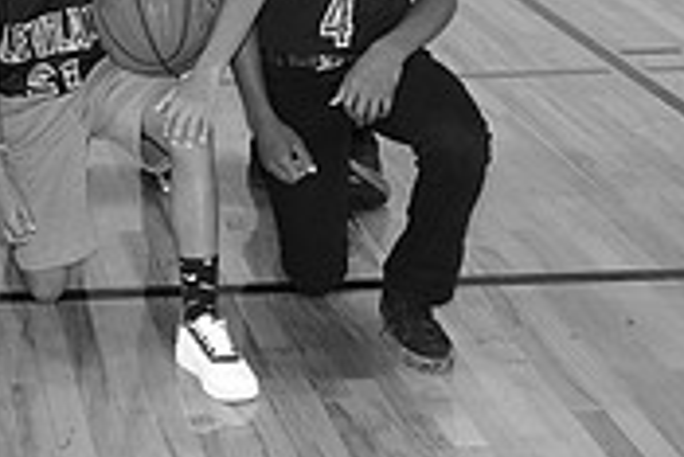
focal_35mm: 116
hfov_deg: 16.8
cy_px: -146
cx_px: -145
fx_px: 2206
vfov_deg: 11.5
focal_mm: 23
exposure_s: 1/200
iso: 1000
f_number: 3.2
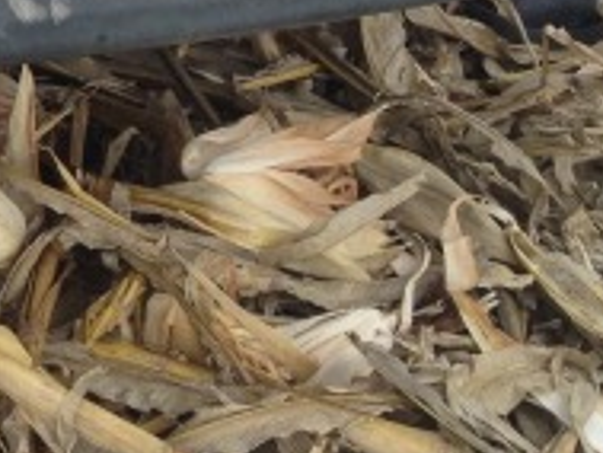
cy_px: -112
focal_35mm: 148
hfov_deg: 12.5
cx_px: -367
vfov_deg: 9.9
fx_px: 2580
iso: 50
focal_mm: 4.28
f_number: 2.4
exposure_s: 1/258
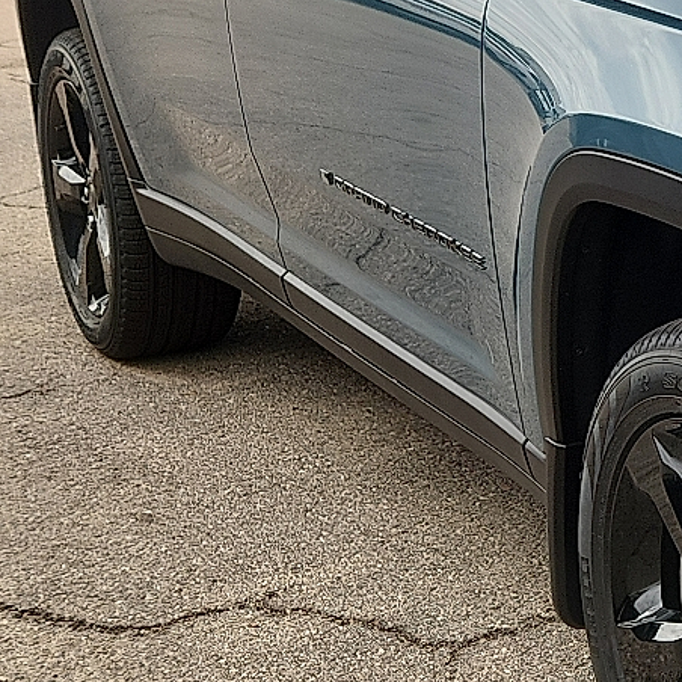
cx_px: 1080
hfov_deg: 20.0
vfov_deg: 24.0
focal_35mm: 72
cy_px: 284
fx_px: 1605
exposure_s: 1/909
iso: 50
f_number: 1.8
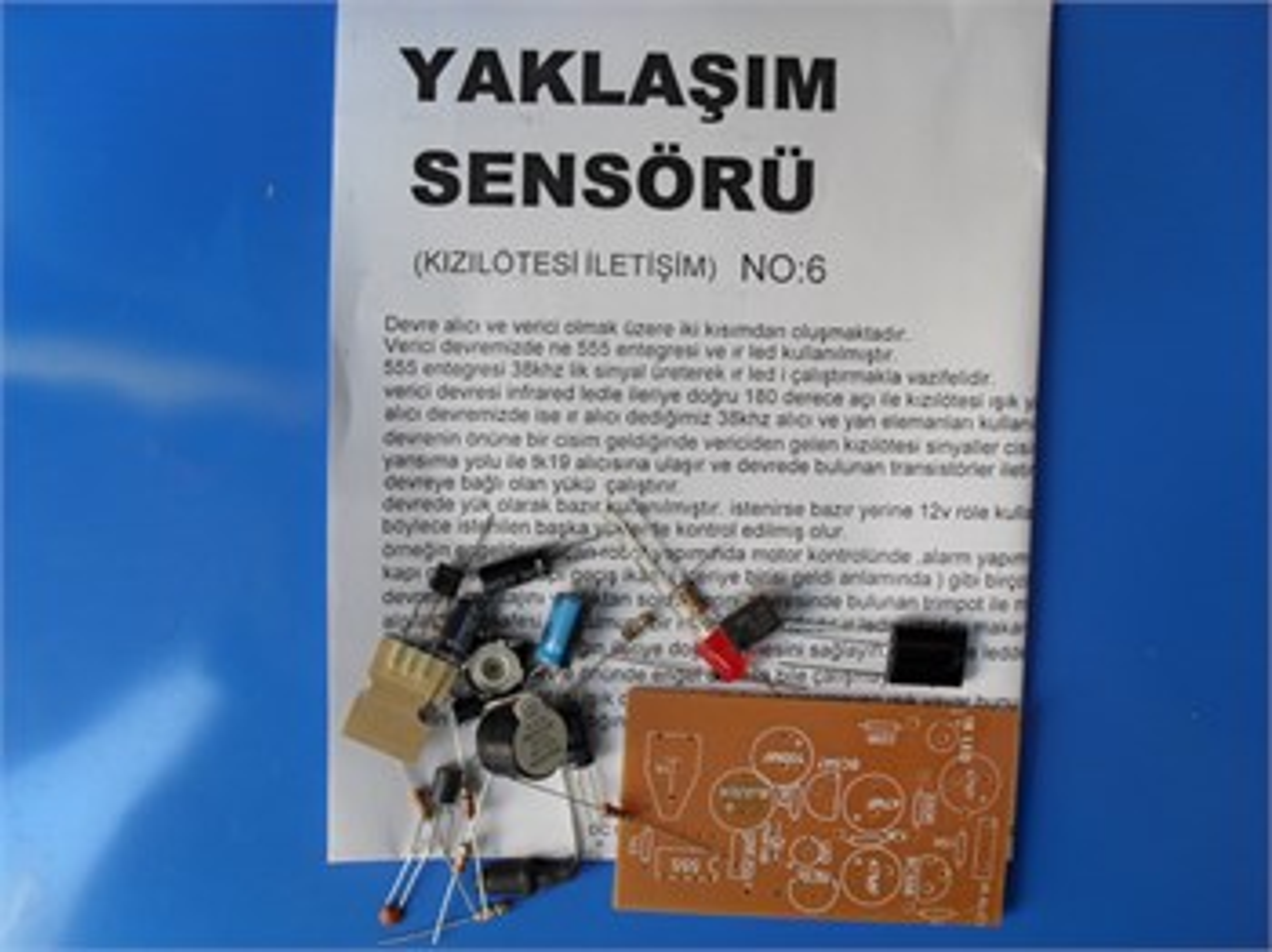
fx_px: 1285
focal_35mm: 35
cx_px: 636
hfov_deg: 52.7
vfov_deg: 40.7
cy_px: 476
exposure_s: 1/45
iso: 100
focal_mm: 6.3
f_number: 3.2
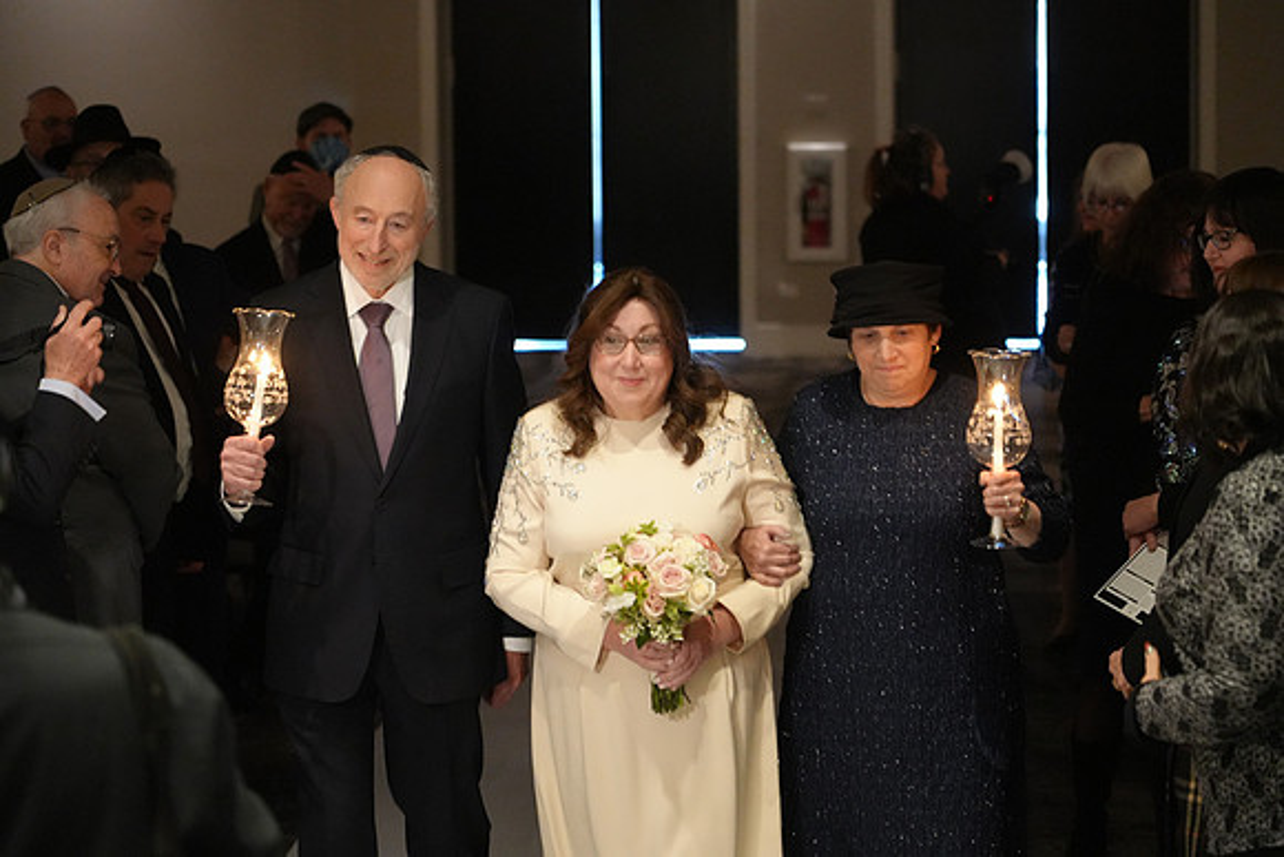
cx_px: 642
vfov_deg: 13.0
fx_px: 3746
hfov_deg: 19.5
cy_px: 428
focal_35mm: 105
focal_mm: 105
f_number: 4
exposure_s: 1/80
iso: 8000
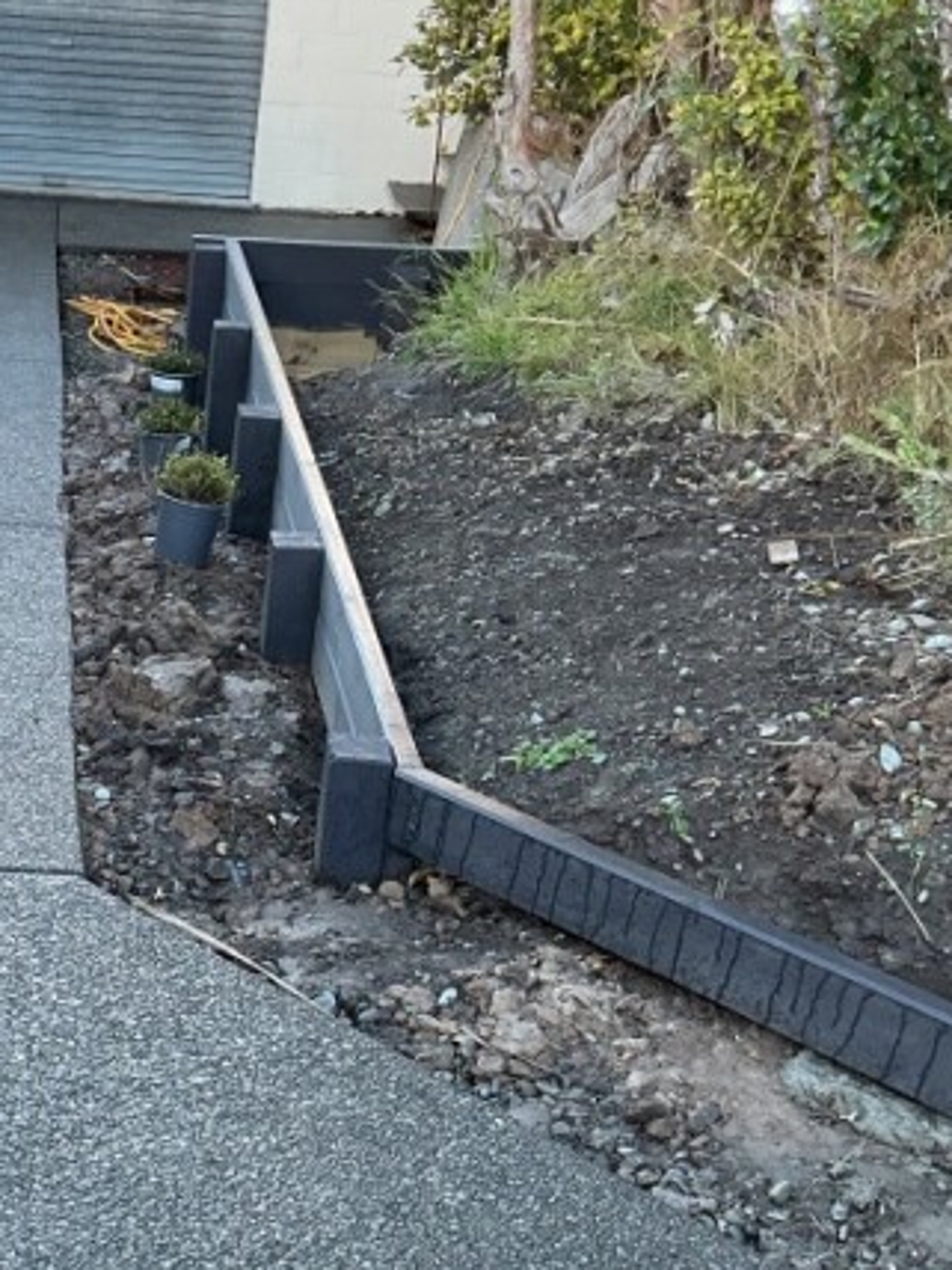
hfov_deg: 23.3
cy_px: 748
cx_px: 76
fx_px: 2237
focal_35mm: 61
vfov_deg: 31.6
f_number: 1.8
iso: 64
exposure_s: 1/120
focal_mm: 3
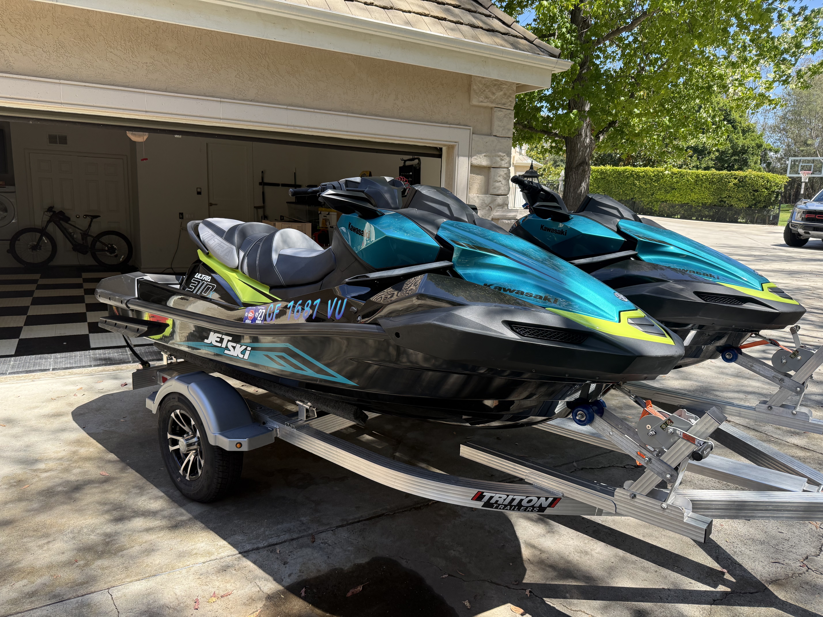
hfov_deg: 71.6
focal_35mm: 24
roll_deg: -1.7
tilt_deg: -10.3
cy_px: 308
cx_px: 412
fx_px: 571
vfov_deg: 56.8
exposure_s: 1/992
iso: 100
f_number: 1.78
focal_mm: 6.76
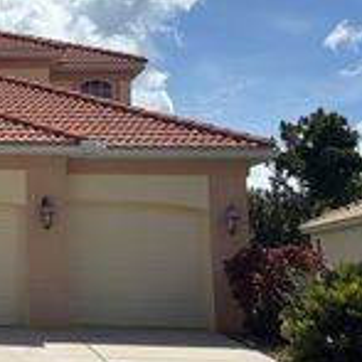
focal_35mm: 78
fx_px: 923
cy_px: 105
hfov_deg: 19.9
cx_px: -143
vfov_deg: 22.1
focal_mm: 5.96
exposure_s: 1/7692
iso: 50
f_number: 1.6
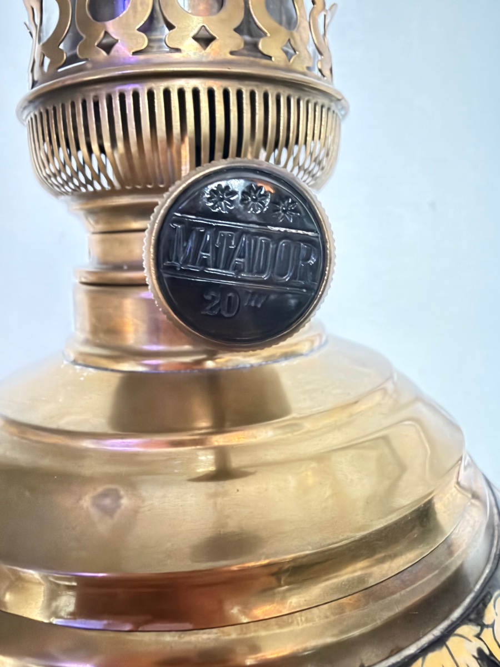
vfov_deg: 69.4
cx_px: 250
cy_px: 334
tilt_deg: -3.7
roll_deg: +2.1
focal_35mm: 25
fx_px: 481
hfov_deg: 54.9
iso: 2000
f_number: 2.2
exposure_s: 1/30
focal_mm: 2.22
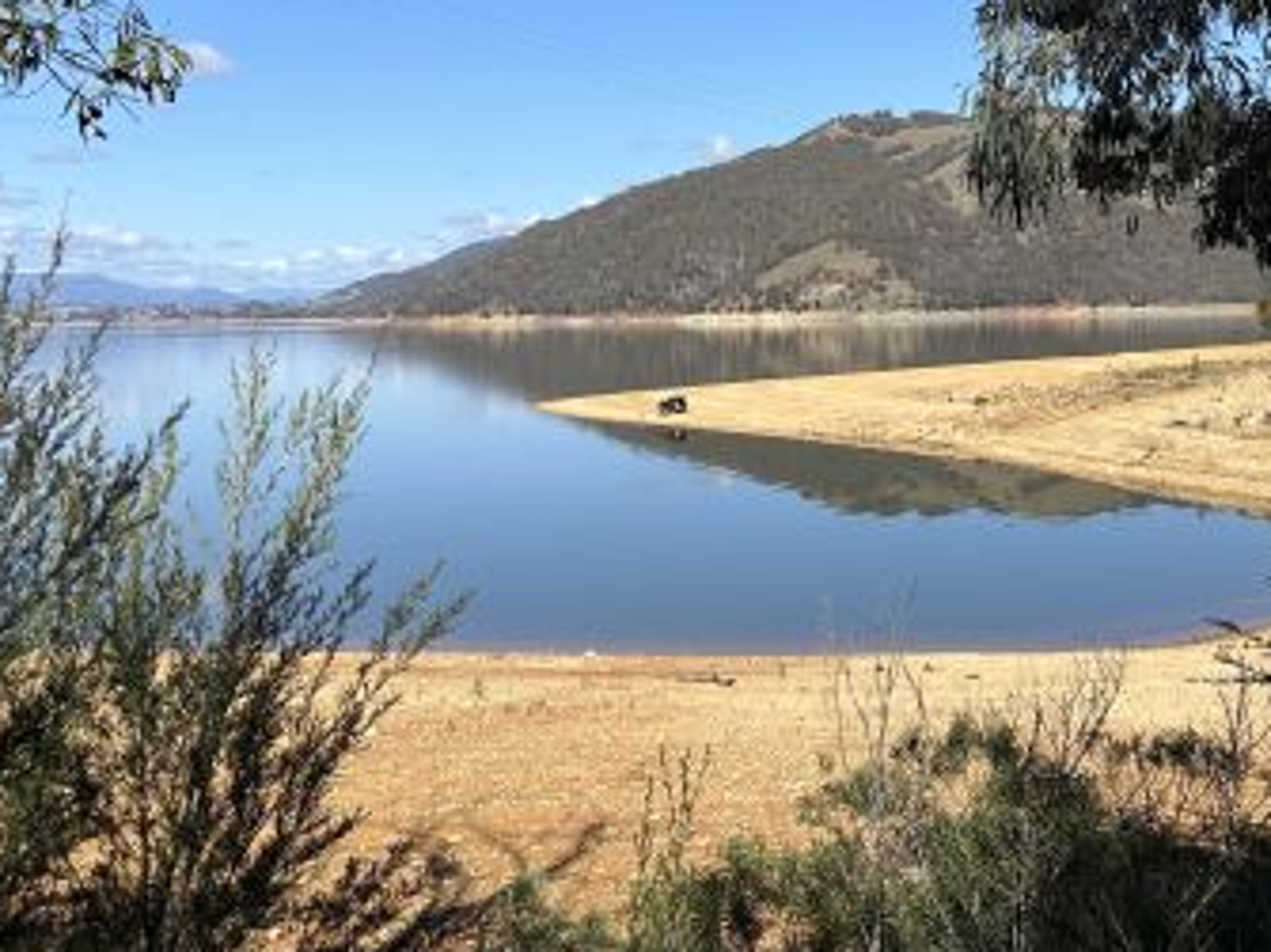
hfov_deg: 43.3
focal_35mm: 43
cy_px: 235
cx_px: 842
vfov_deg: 32.9
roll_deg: +0.5
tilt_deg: +2.2
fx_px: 1578
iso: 80
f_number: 1.78
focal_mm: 6.86
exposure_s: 1/4545
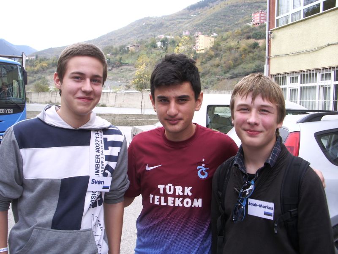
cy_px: 127
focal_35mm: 35
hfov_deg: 52.6
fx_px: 342
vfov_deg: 40.7
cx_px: 169
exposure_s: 1/80
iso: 50
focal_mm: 5.8
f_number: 4.3
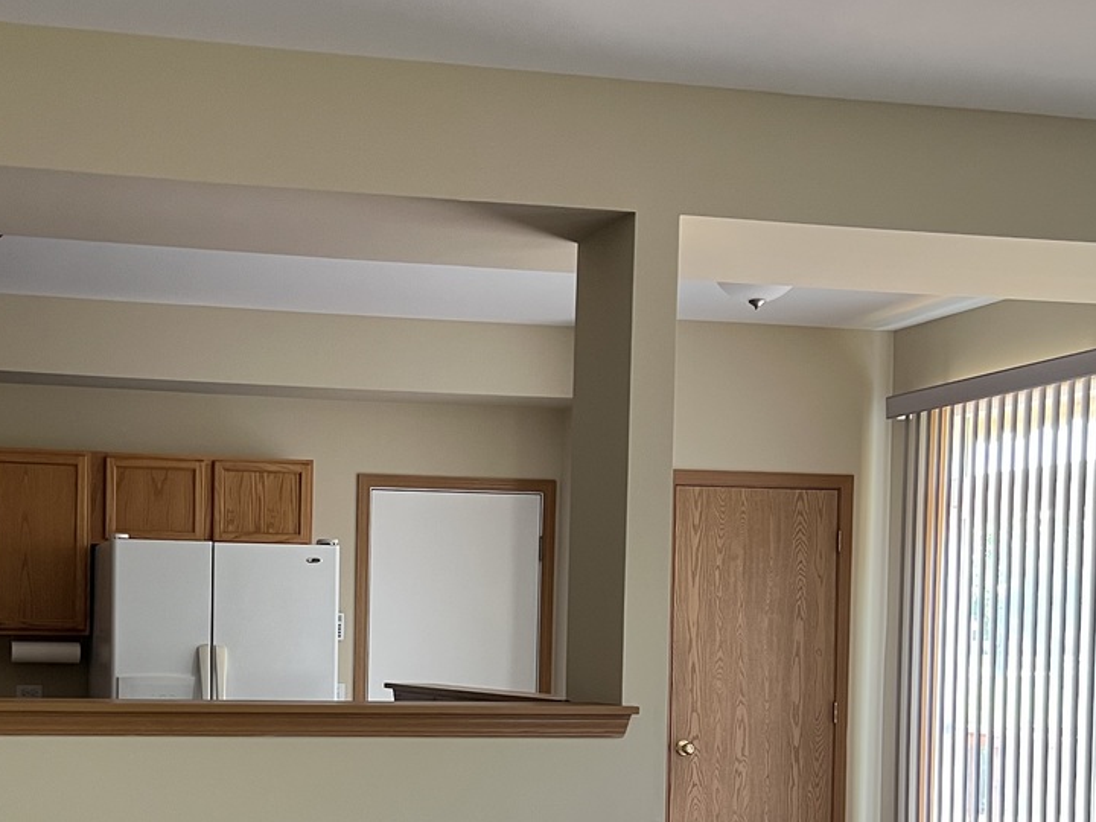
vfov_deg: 27.3
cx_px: 250
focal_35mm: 52
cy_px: 697
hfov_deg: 35.8
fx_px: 1646
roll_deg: -0.8
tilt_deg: -2.1
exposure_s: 1/78
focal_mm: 5.7
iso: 125
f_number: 1.5
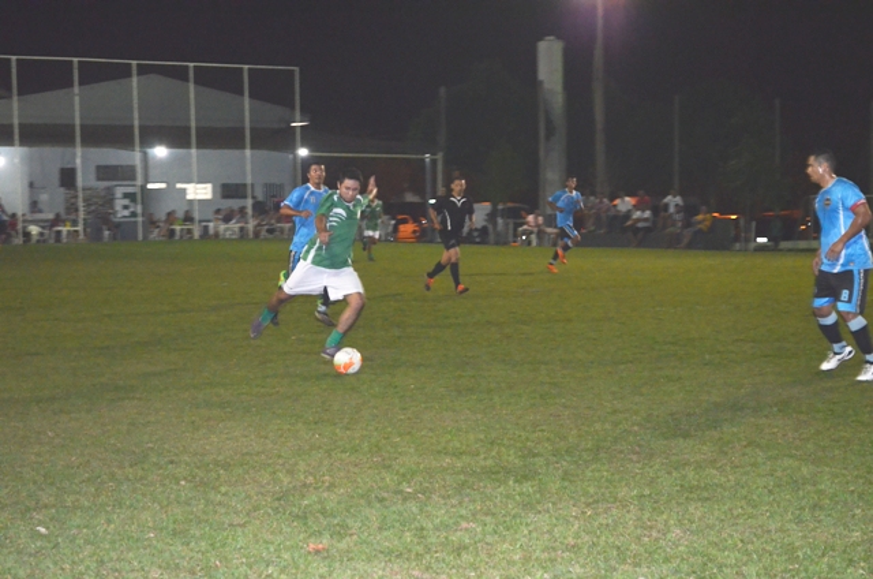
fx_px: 1997
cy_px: 290
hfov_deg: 24.7
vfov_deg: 16.5
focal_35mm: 82
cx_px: 436
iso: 3200
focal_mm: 55
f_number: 5.6
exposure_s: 1/60
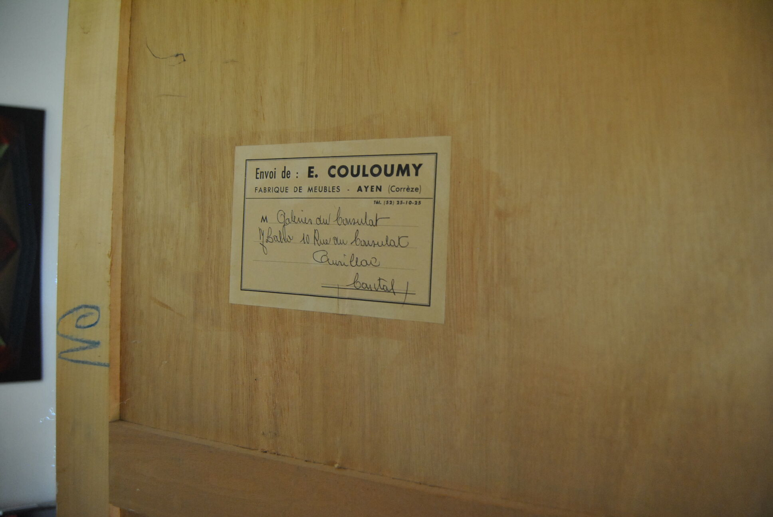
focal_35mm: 27
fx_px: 580
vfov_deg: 48.0
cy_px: 258
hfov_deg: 67.3
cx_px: 386
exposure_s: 1/30
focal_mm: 18
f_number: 3.5
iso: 720
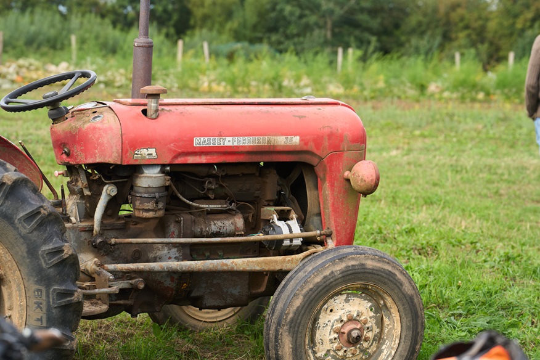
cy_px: 180
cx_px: 270
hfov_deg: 20.2
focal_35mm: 101
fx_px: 1515
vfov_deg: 13.6
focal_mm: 101
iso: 640
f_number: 5
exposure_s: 1/1250
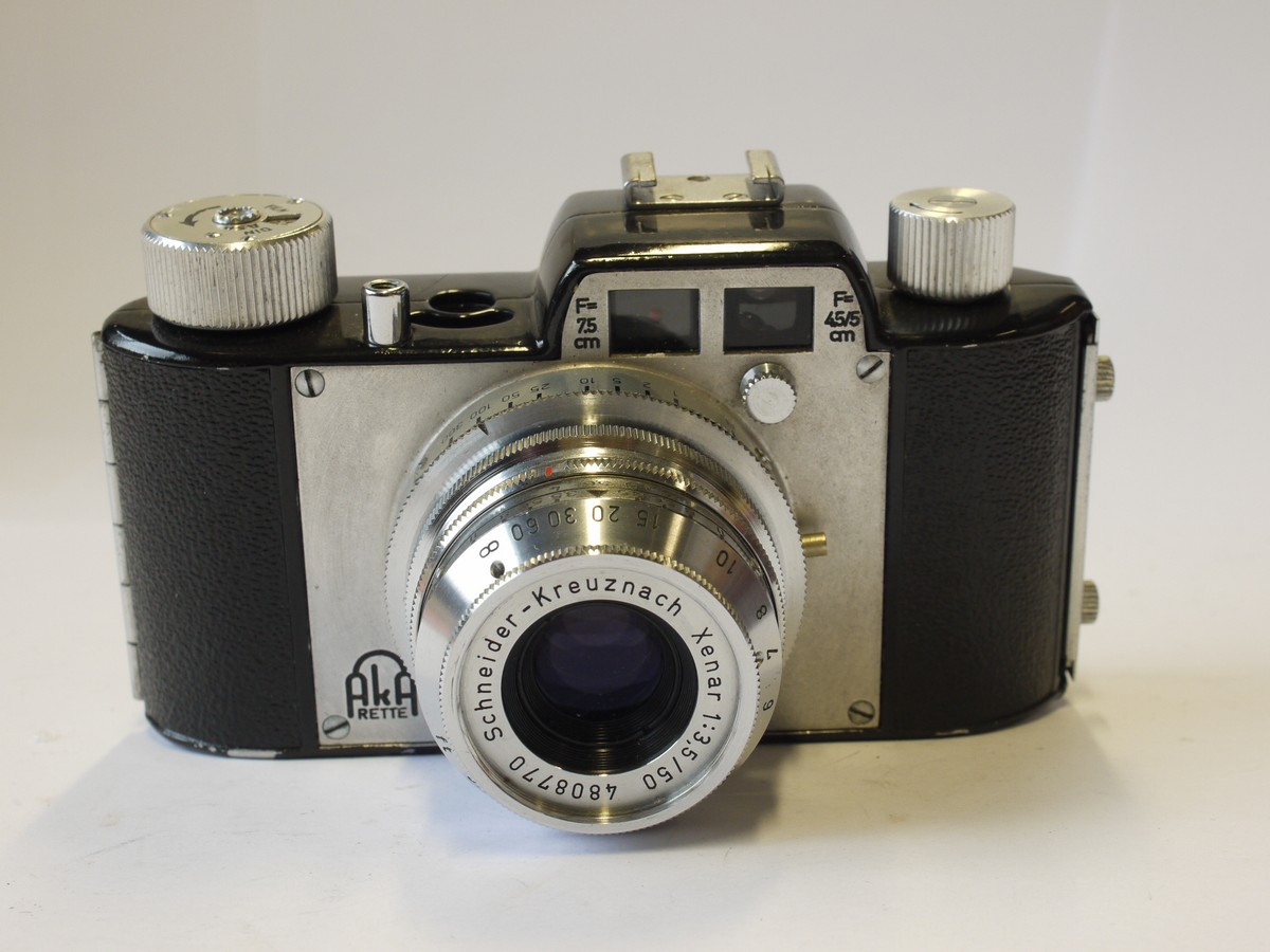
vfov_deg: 24.4
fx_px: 2201
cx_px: 635
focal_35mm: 60
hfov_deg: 32.2
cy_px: 476
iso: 400
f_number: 9
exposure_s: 1/20
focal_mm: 30
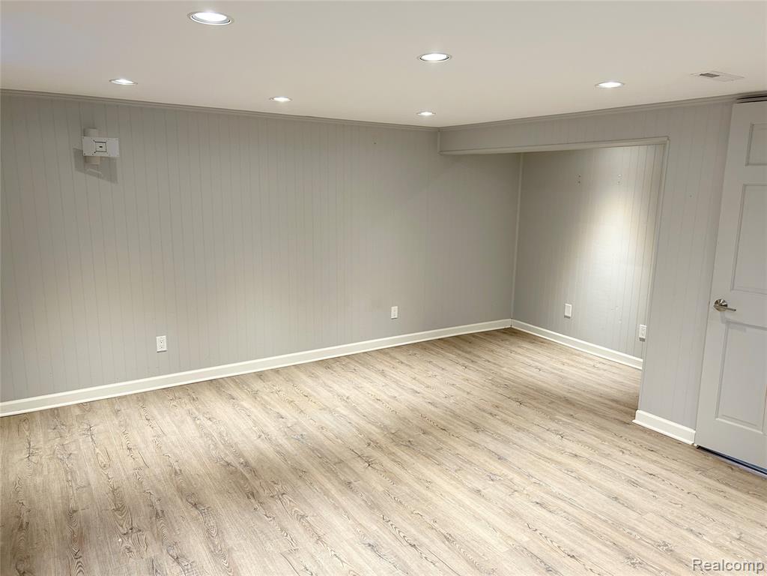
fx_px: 576
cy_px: 288
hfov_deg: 67.3
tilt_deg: -10.8
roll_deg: -0.4
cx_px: 384
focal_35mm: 26
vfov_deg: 53.1
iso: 125
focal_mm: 5.7
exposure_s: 1/60
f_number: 1.5
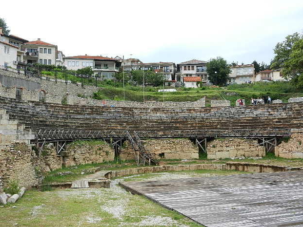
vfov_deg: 41.8
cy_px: 112
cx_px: 155
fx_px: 298
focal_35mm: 34
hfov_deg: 53.9
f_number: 3.8
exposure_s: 1/500
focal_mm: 5.9
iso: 160
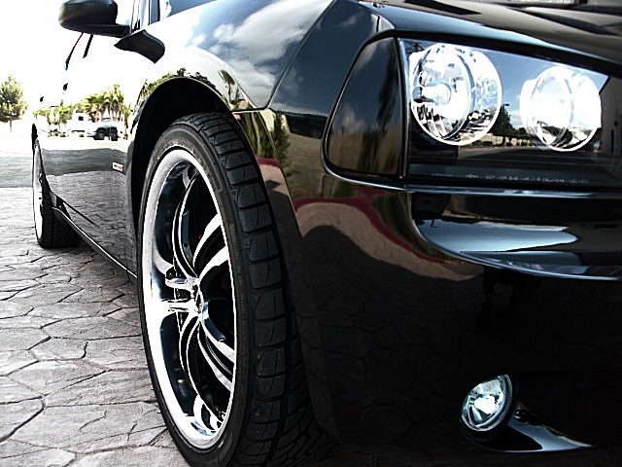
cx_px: 311
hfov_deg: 51.4
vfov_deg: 39.7
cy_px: 234
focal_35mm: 36
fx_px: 647
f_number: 2.8
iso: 50
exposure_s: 1/100
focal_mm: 6.3
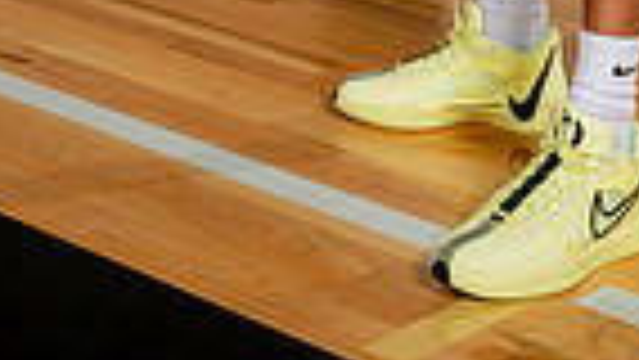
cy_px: -639
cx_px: 482
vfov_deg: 8.9
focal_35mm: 116
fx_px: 1966
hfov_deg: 18.3
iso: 250
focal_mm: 35
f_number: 8
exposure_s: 1/500
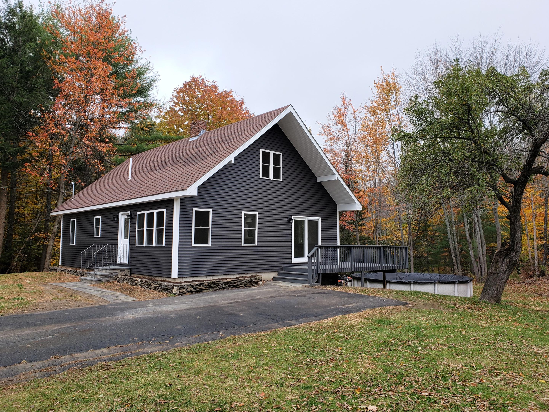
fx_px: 428
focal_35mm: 27
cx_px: 279
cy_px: 210
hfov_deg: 65.3
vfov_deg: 51.4
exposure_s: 1/141
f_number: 2.4
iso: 50
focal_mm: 4.3
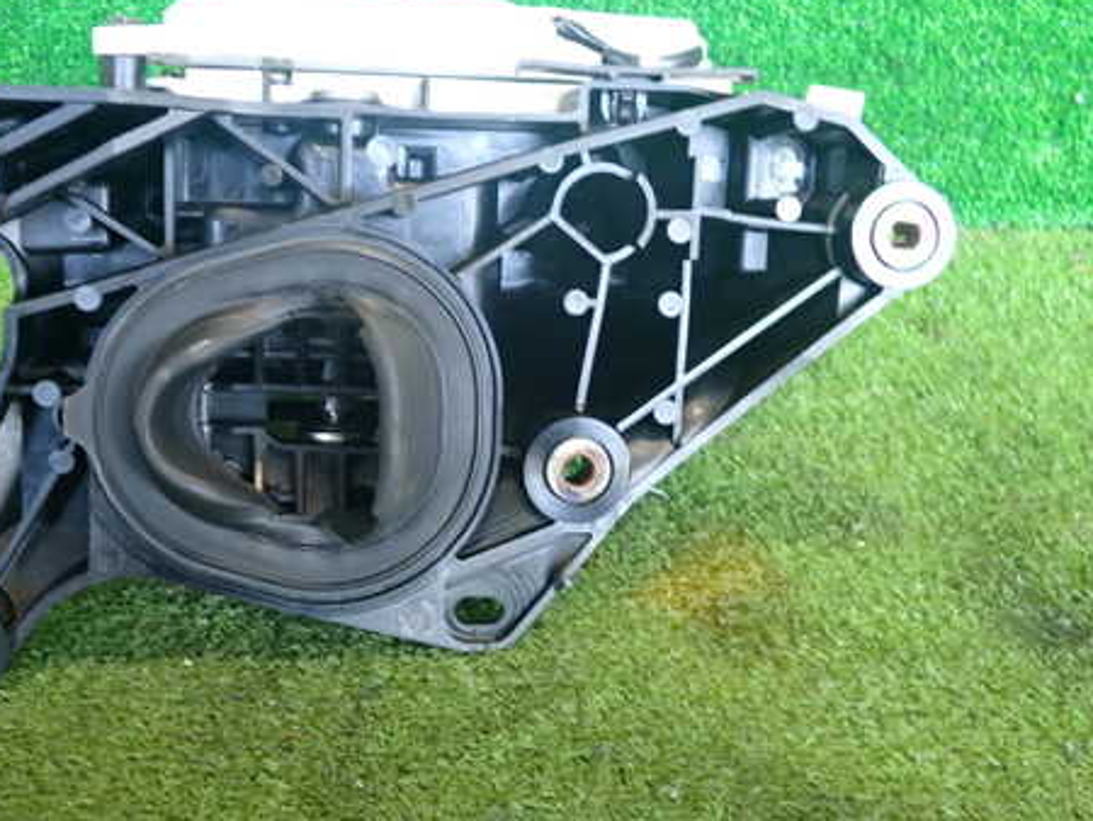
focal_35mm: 40
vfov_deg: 36.0
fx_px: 1264
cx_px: 427
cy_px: 398
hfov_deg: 46.5
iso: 320
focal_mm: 5.4
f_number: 2.3
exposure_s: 1/30
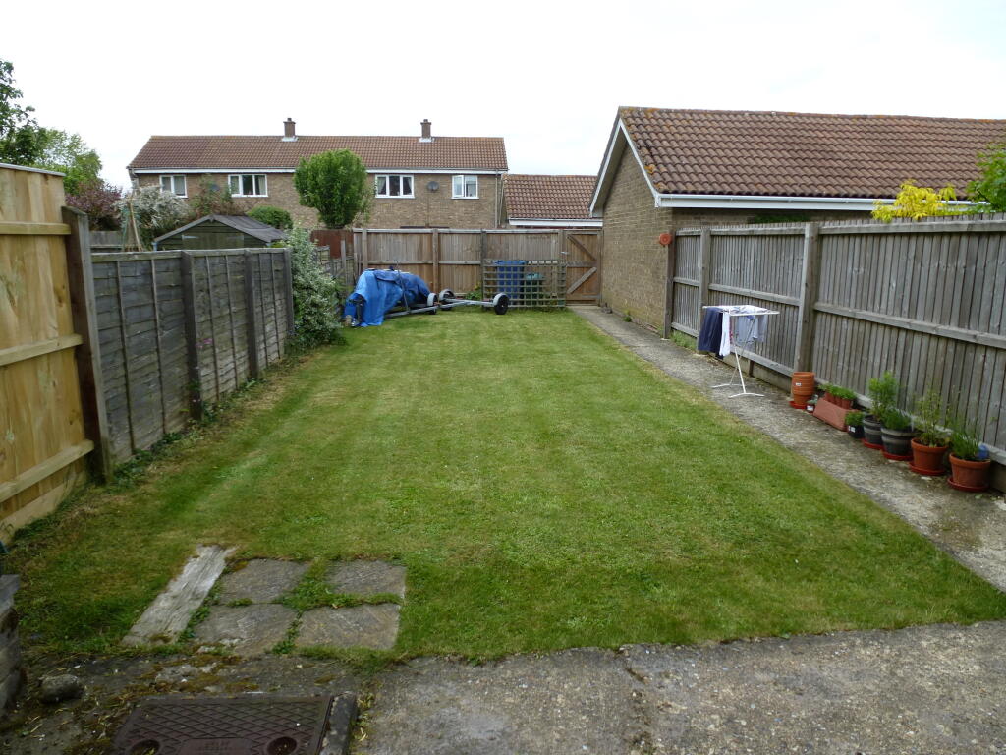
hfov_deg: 71.6
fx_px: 697
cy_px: 378
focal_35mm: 24
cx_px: 503
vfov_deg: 56.8
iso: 100
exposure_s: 1/400
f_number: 4
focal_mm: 4.3
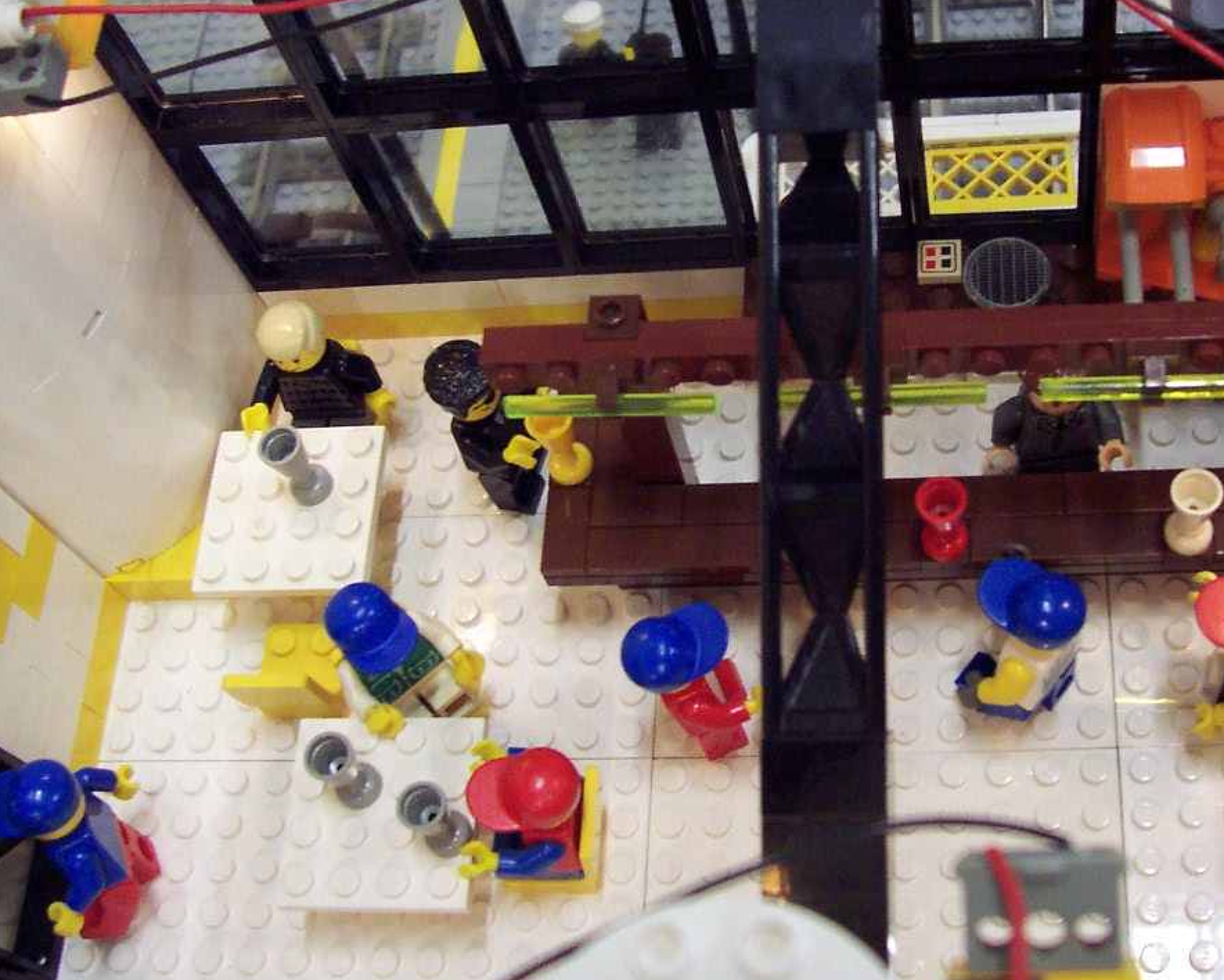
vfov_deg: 30.8
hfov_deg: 37.6
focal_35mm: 49
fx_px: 1776
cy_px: 419
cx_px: 827
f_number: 2.8
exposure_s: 1/20
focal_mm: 5.6
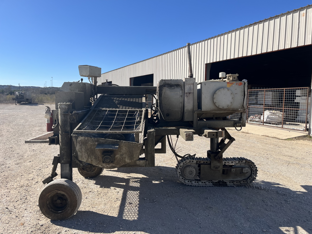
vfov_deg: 53.1
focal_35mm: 26
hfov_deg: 67.3
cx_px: 156
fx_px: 234
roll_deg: -0.3
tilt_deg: -5.3
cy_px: 117
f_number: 1.6
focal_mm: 5.1
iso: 50
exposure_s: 1/3311
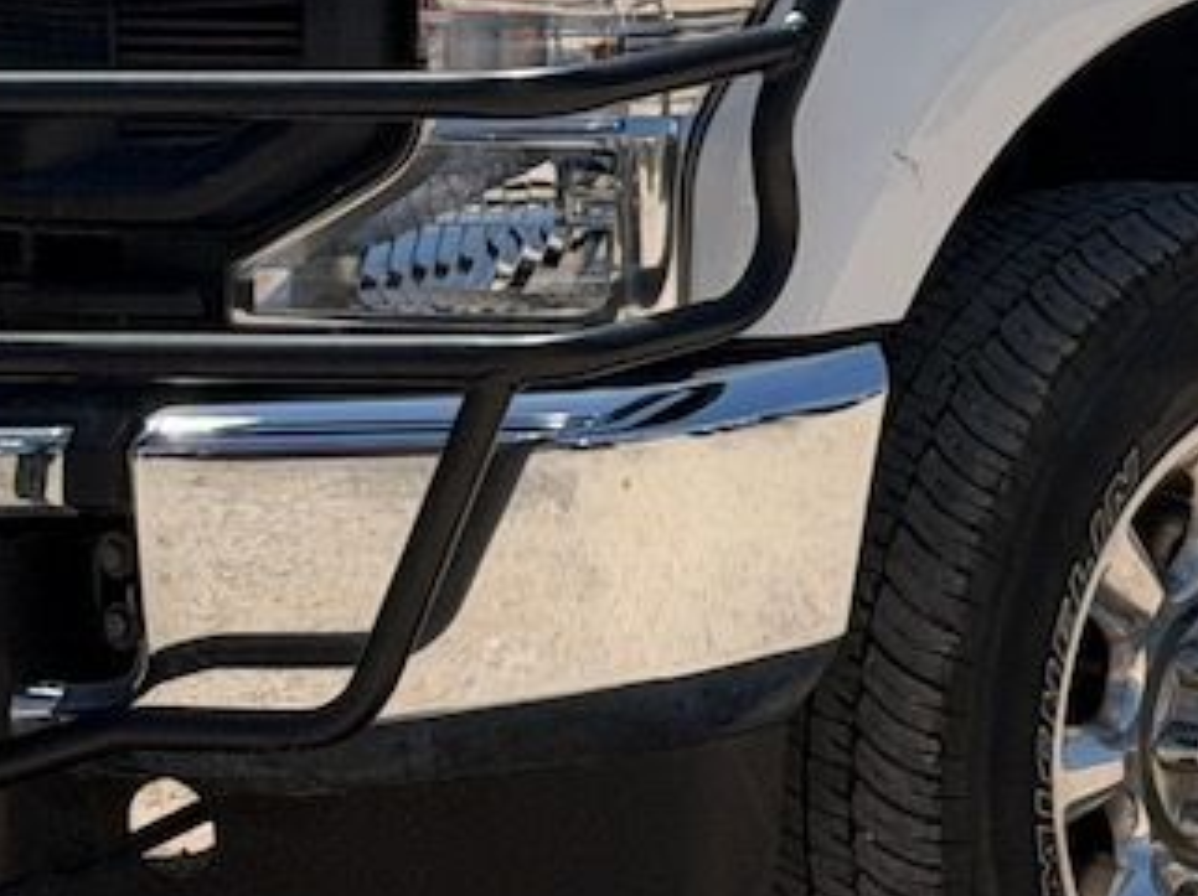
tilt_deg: -2.7
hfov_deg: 10.3
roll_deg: -3.1
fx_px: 6605
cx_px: 1209
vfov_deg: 7.7
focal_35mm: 191
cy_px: -201
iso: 64
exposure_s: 1/7143
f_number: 1.78
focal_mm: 6.76
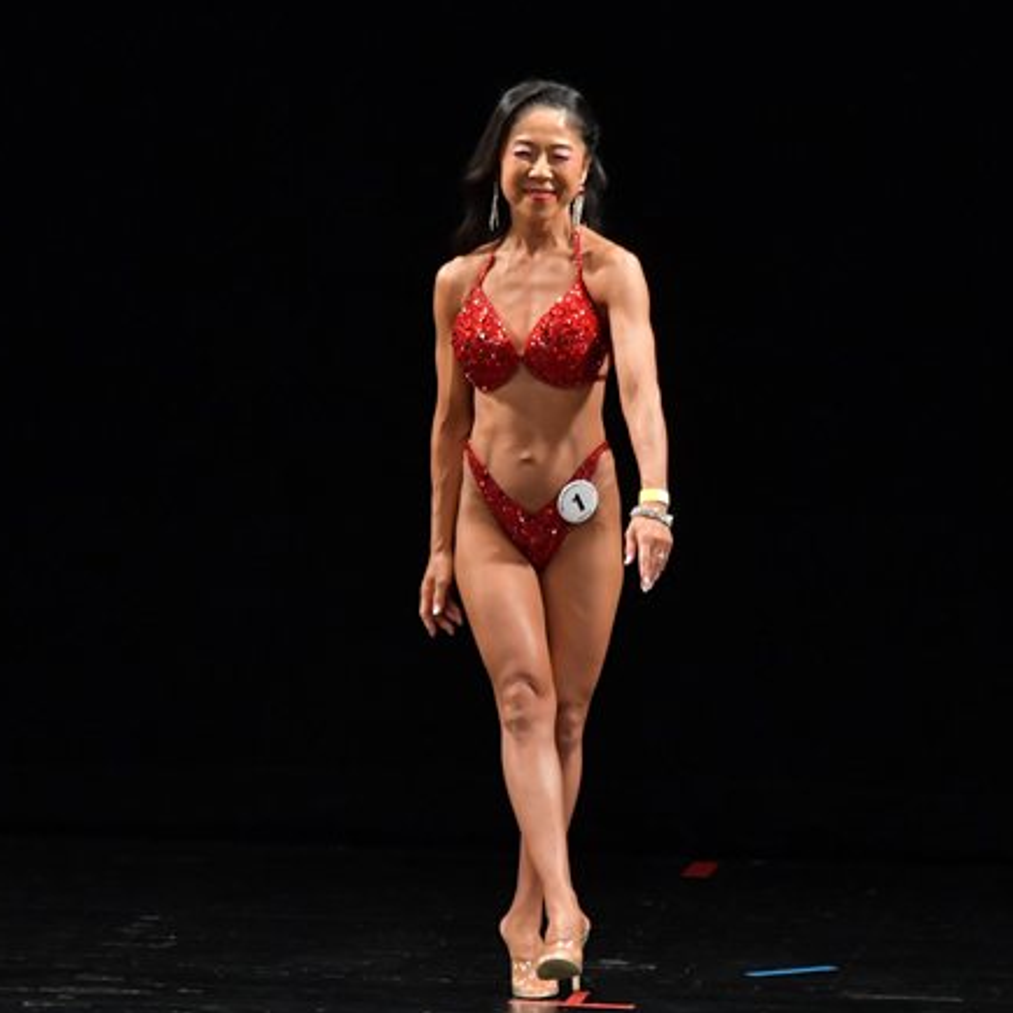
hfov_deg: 3.9
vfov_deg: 3.9
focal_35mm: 454
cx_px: 576
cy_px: 594
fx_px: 15031
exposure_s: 1/400
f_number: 5.6
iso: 3200
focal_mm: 200
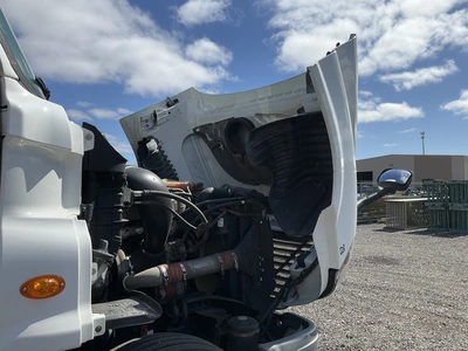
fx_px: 392
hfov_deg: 61.7
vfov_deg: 48.2
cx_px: 234
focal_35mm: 29
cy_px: 176
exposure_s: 1/2427
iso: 25
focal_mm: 3
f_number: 1.8
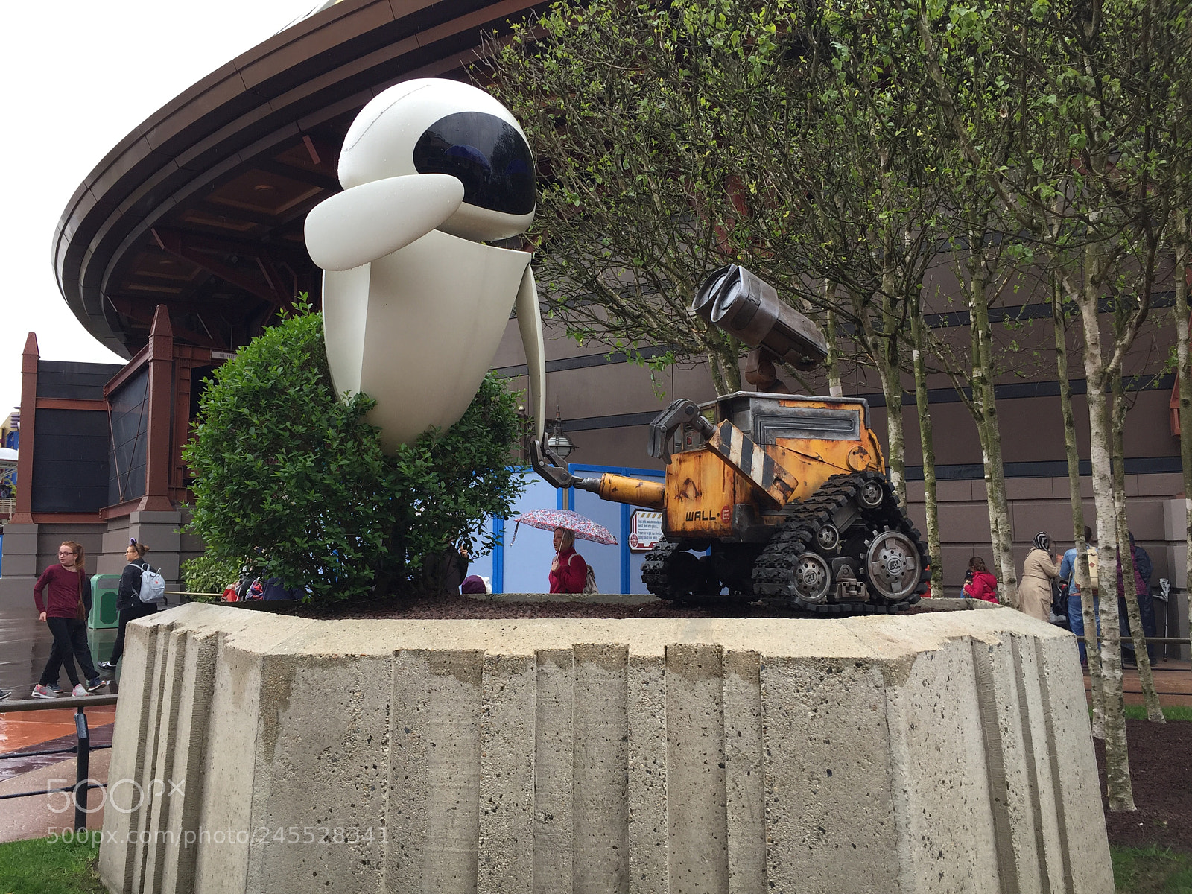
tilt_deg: +6.7
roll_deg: +0.2
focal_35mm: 29
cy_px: 447
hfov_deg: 61.7
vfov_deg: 48.2
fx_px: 999
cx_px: 596
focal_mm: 4.15
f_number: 2.2
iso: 32
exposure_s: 1/316
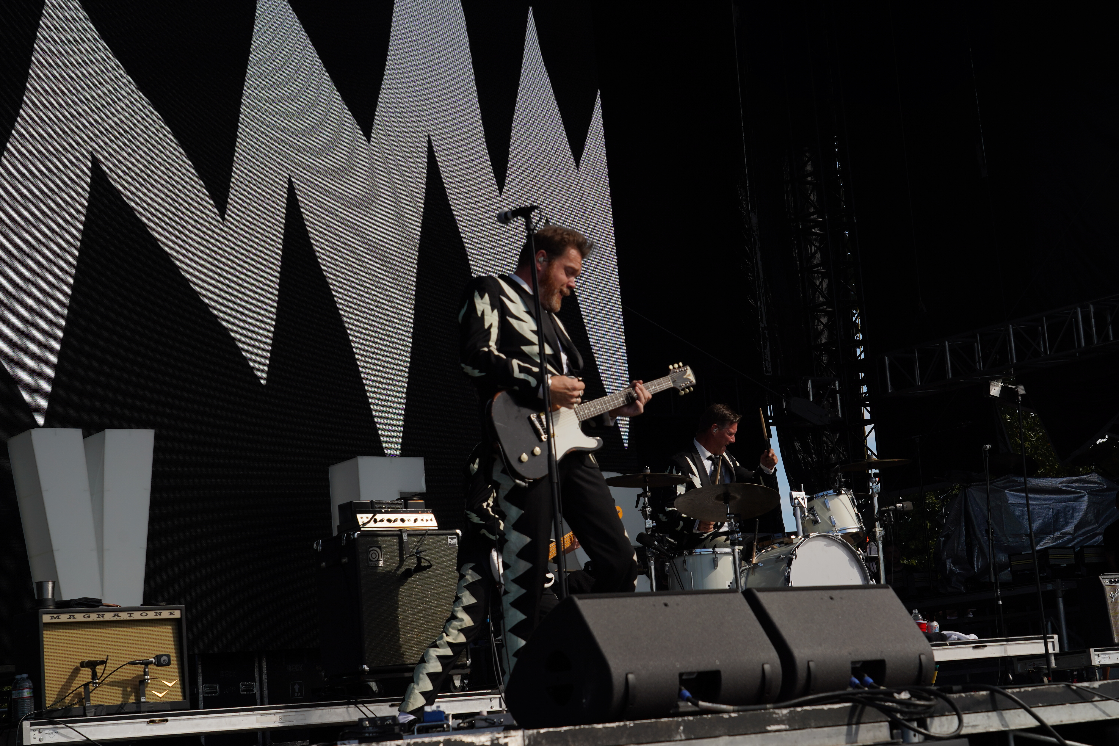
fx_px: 2020
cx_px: 560
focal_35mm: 65
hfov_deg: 31.0
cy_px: 373
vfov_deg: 20.9
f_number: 8
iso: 100
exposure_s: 1/500
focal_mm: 65
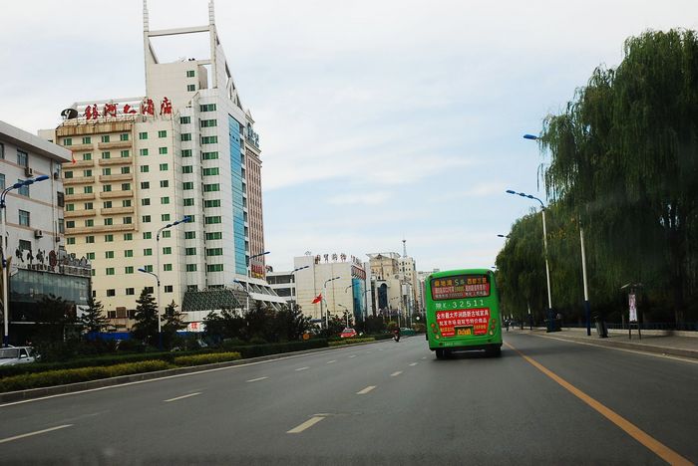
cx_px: 349
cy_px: 233
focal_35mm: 51
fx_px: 990
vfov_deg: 26.5
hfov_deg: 38.9
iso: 200
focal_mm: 34
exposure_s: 1/250
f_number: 8
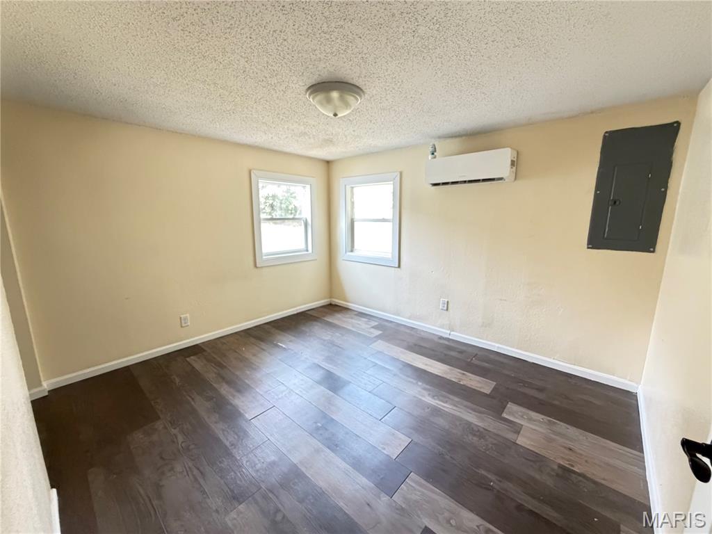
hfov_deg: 102.1
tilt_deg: -10.7
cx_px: 356
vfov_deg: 85.7
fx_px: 288
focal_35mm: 14
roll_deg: +0.3
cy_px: 267
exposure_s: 1/60
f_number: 2.2
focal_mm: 2.22
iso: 640
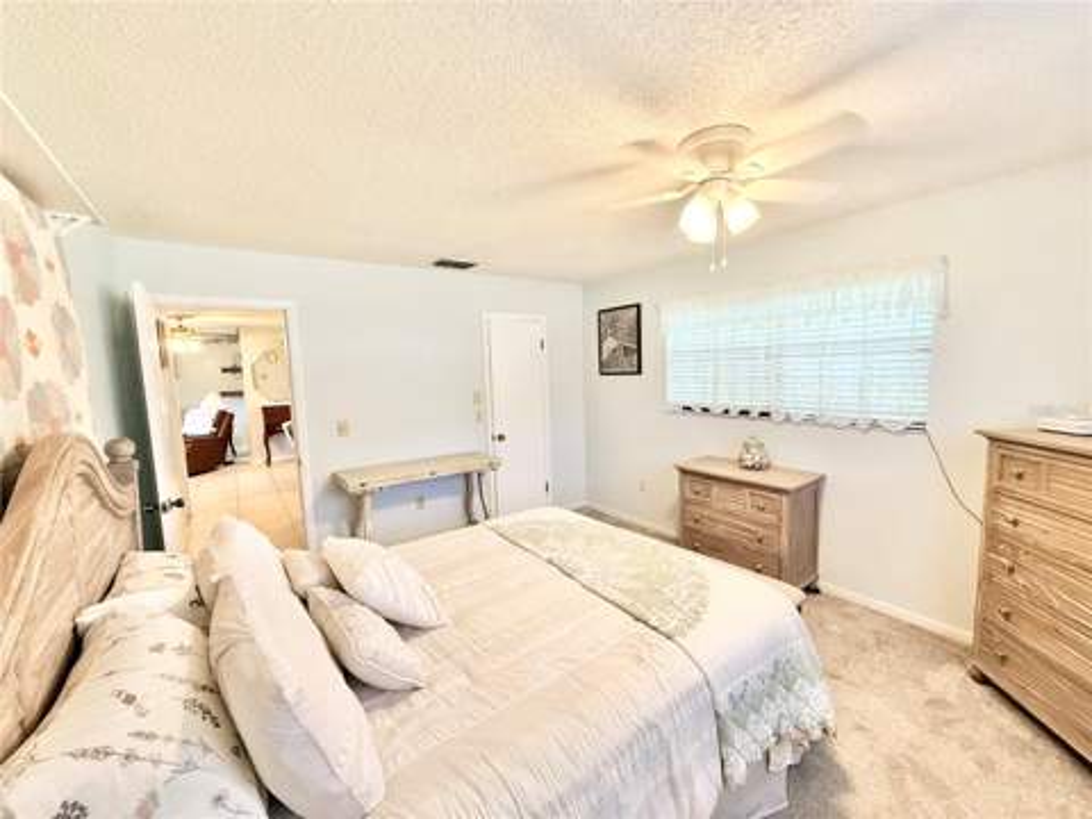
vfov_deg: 85.7
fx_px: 442
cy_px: 410
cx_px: 546
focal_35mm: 14
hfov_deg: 102.1
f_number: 2.2
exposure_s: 1/120
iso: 320
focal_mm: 2.22
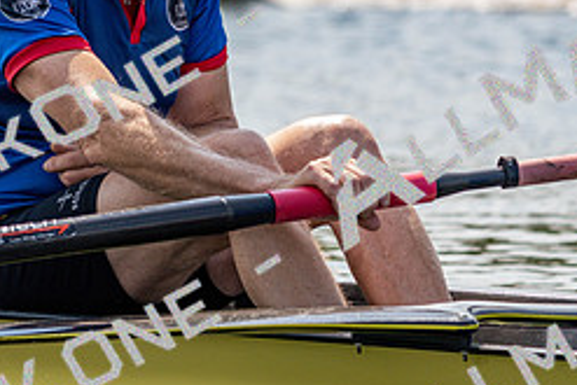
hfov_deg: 4.4
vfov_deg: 2.9
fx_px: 7537
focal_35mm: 470
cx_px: 131
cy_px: 29
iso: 200
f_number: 5.6
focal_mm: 200
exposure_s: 1/1600
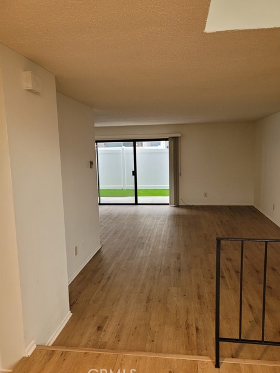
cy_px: 190
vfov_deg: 65.3
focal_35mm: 27
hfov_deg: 51.3
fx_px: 291
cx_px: 144
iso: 250
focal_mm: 5.4
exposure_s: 1/60
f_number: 1.8
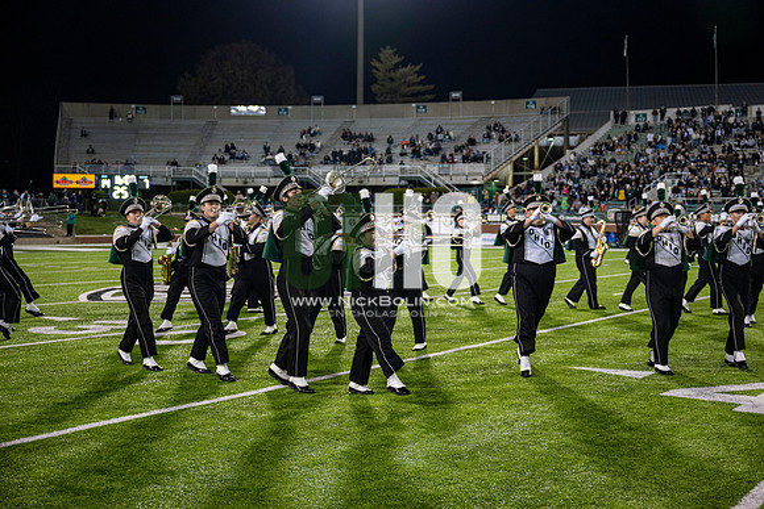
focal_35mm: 43
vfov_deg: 31.2
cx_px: 382
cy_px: 254
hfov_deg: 45.4
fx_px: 913
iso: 1250
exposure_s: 1/500
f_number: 3.2
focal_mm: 43
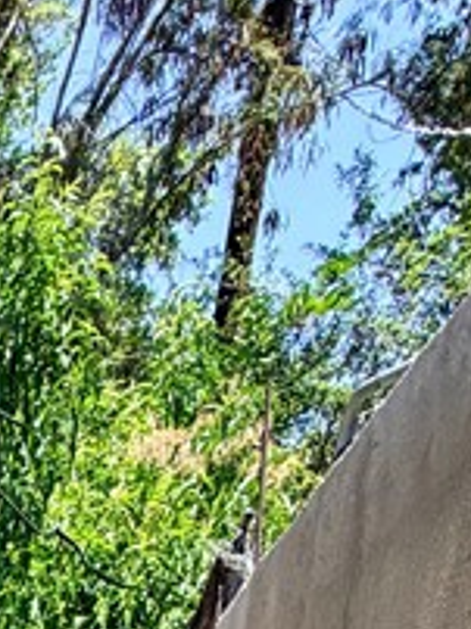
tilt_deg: -16.2
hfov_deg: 14.3
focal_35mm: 71
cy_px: 1286
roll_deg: +4.6
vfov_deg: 17.9
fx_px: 1291
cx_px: -646
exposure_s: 1/770
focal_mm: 2.22
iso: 32
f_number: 2.2
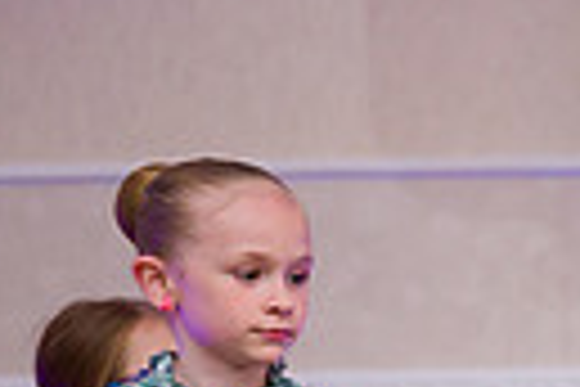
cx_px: 1133
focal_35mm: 216
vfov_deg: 6.1
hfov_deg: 9.0
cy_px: 855
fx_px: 3480
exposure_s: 1/200
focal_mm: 48
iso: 1250
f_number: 3.2
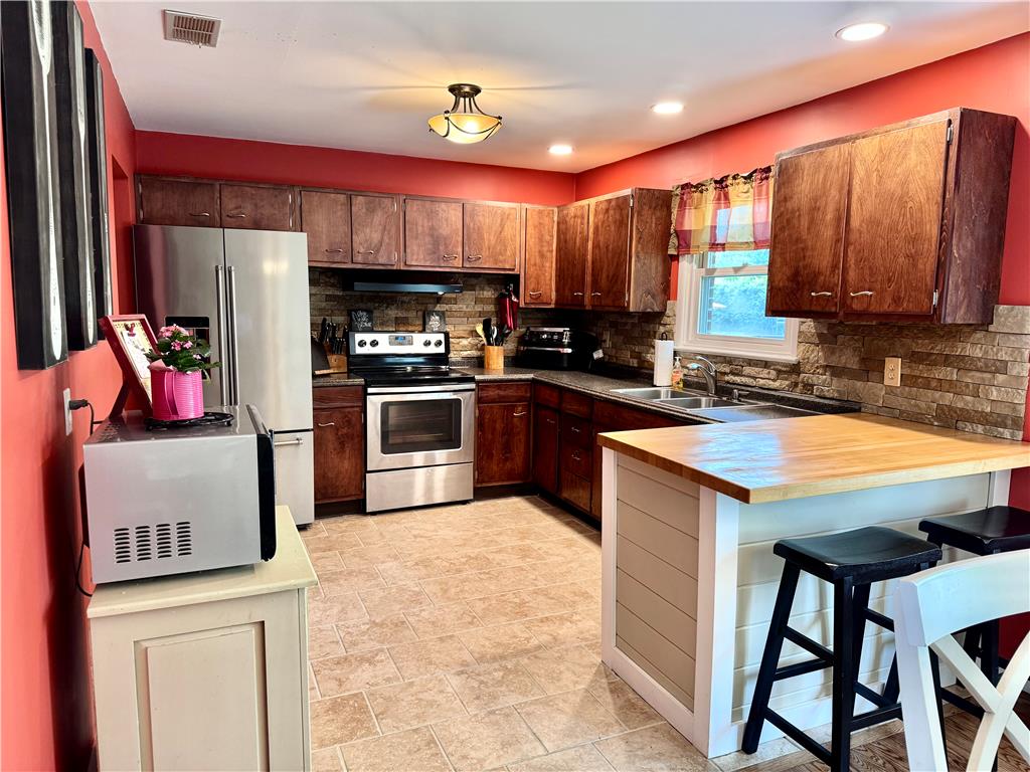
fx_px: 714
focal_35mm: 24
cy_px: 386
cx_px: 515
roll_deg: -0.5
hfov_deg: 71.6
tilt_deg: -8.5
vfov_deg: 56.8
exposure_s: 1/60
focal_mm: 6.76
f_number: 1.78
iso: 200
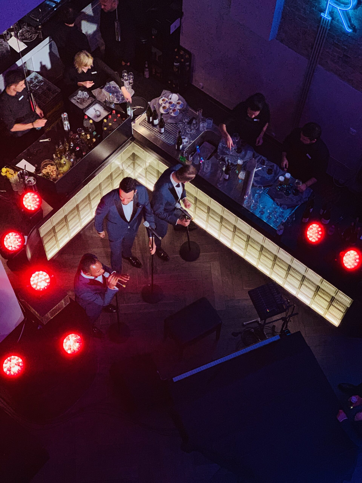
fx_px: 725
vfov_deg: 36.8
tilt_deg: -61.6
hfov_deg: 28.0
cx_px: 181
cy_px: 242
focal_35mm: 52
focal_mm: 6
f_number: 2.4
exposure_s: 1/60
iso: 500
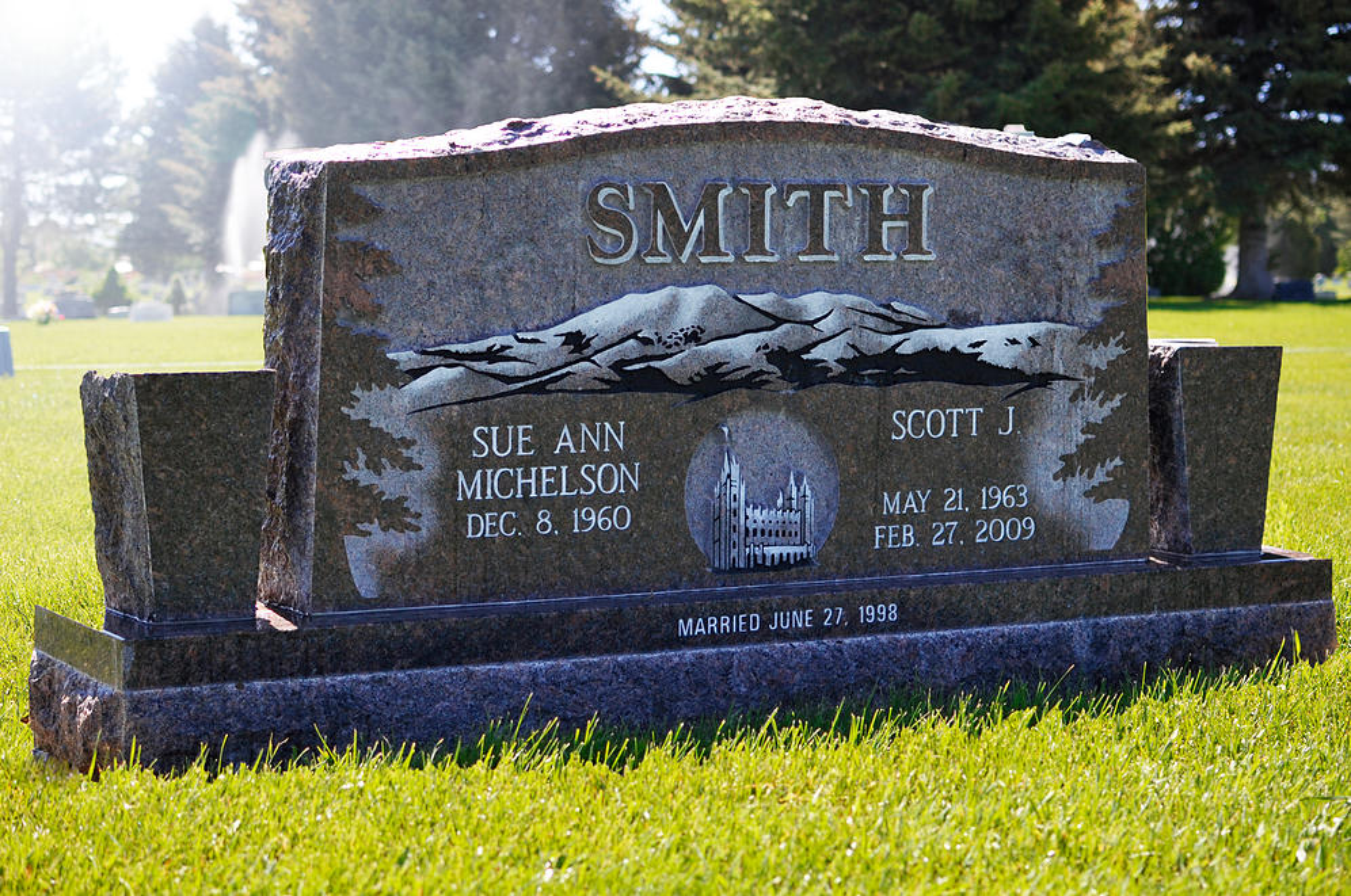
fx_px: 1967
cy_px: 448
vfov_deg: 25.7
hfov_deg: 37.9
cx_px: 676
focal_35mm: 52
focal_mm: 35
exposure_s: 1/1250
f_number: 2.8
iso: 200
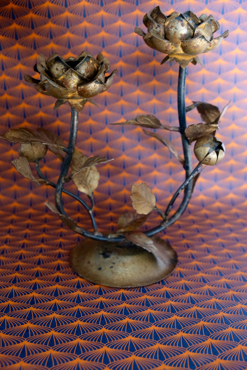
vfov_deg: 46.4
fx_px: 432
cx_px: 124
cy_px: 185
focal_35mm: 42
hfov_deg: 31.9
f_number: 4
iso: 2500
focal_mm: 27.7
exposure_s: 1/60
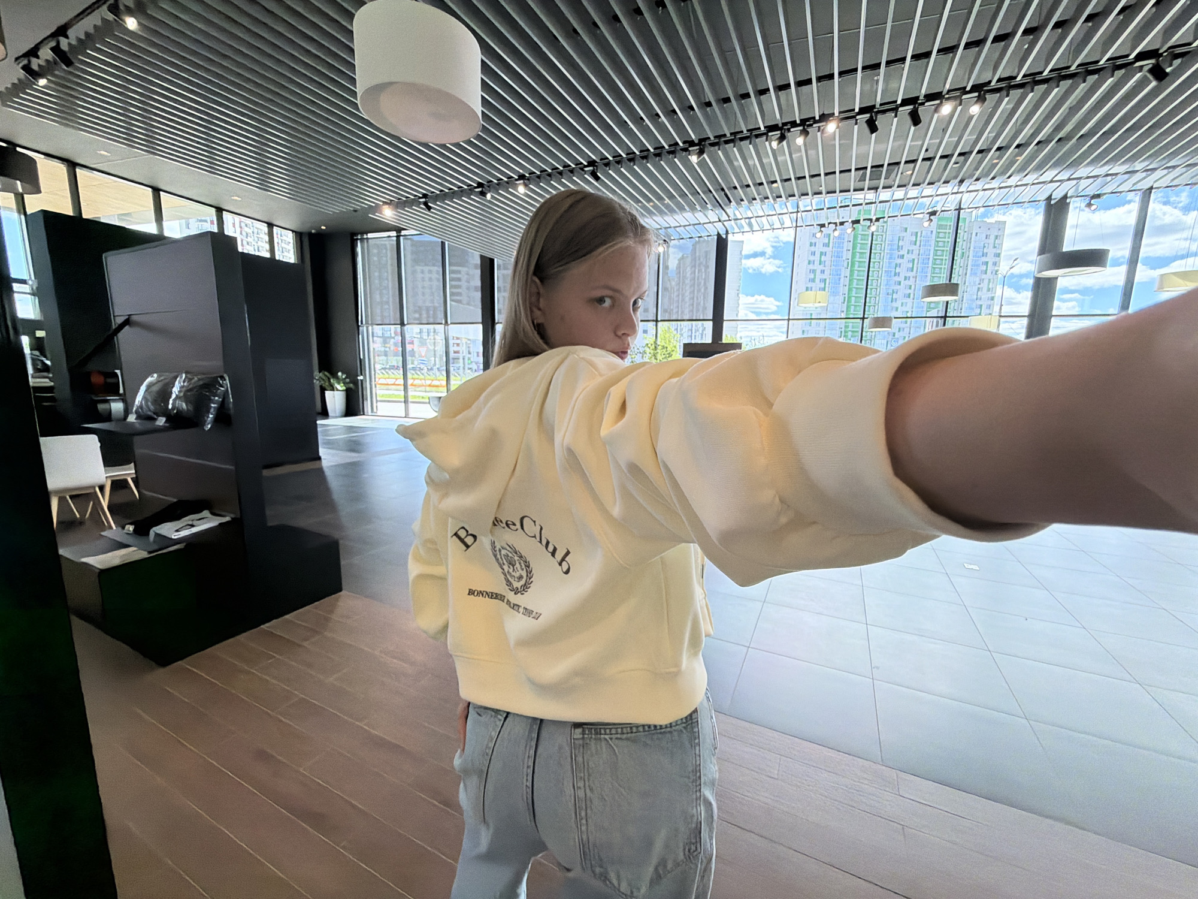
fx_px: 485
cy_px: 450
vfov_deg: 85.7
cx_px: 599
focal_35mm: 14
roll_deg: +0.7
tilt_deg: -8.8
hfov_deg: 102.1
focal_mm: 2.22
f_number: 2.2
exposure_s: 1/545
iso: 250
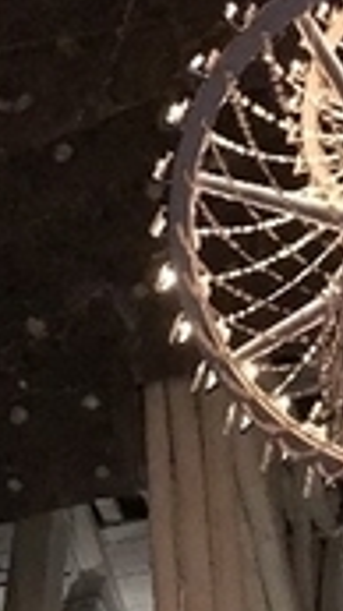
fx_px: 1718
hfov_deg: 11.2
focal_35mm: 106
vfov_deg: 18.0
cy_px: 911
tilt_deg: +52.3
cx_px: 393
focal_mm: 3.99
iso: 100
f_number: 1.8
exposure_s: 1/4
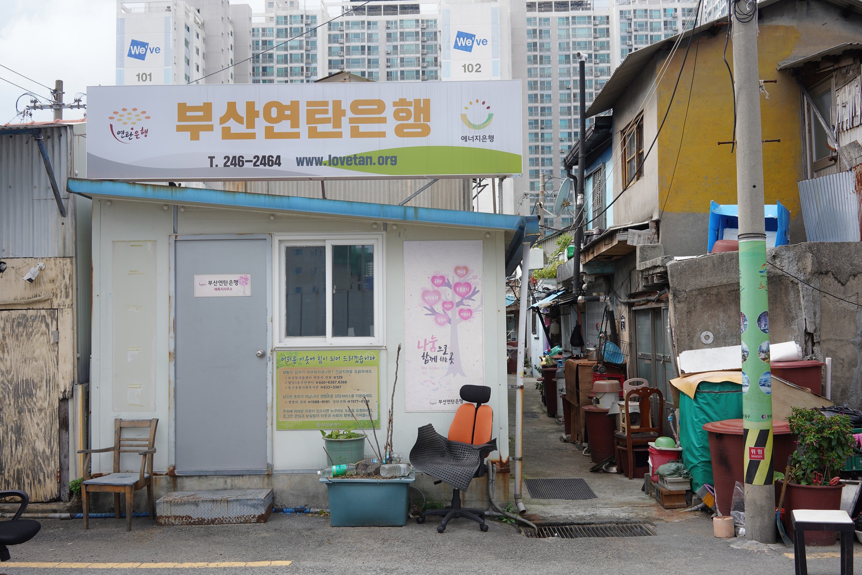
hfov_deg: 54.4
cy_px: 288
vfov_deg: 37.9
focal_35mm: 35
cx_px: 431
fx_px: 838
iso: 100
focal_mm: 35
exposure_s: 1/100
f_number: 9
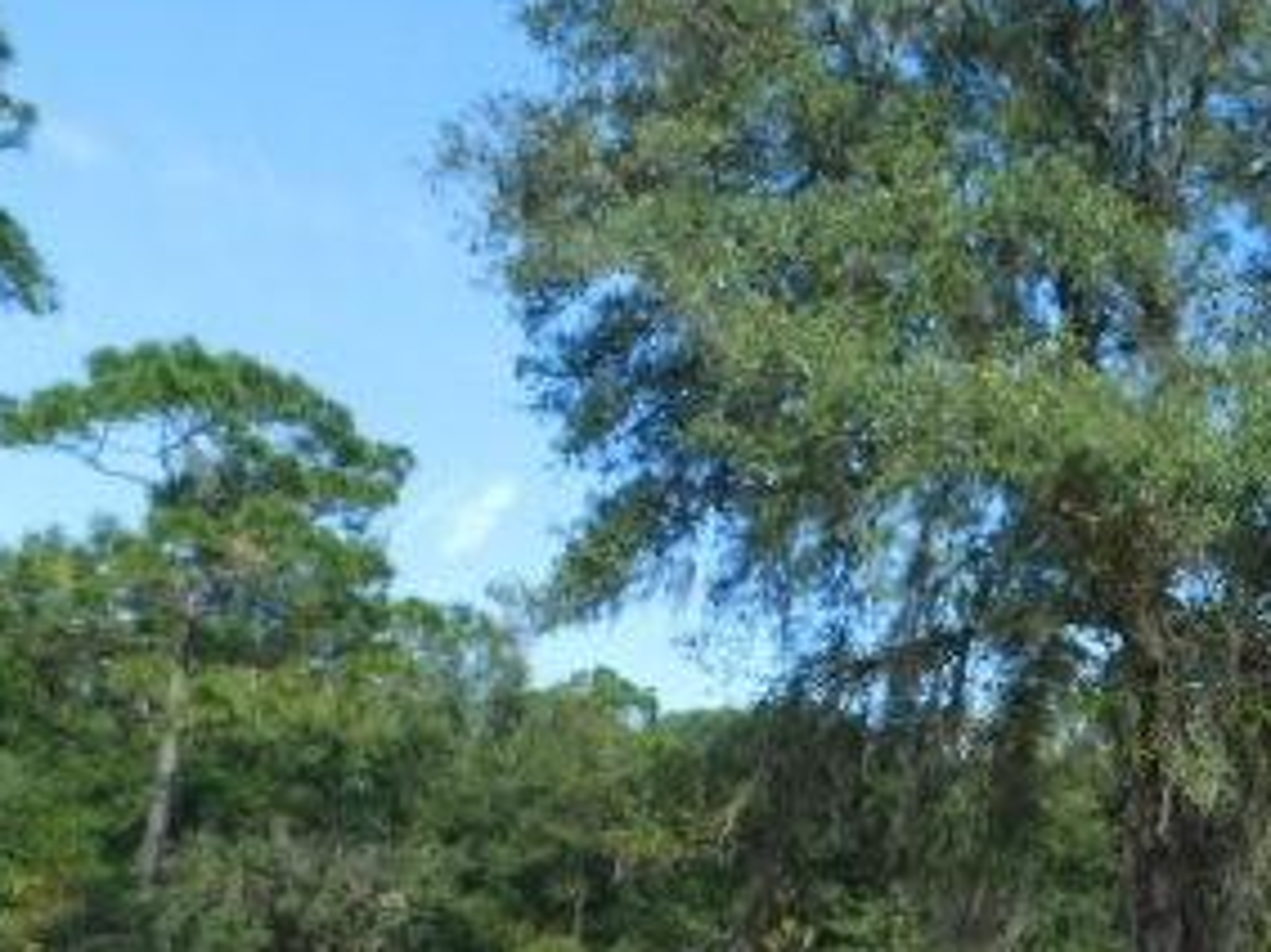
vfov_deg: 27.7
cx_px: 1352
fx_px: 1908
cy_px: 674
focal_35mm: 52
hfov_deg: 32.9
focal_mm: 4
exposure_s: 1/800
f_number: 3
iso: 125
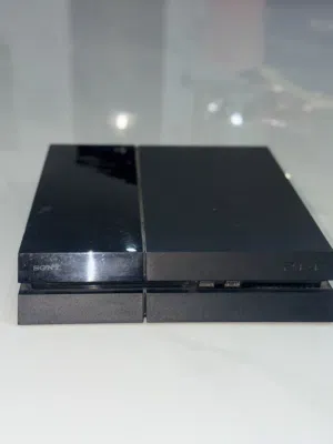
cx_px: 166
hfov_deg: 30.3
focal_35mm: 48
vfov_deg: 39.7
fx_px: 616
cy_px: 222
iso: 50
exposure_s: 1/73
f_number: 1.78
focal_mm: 6.76
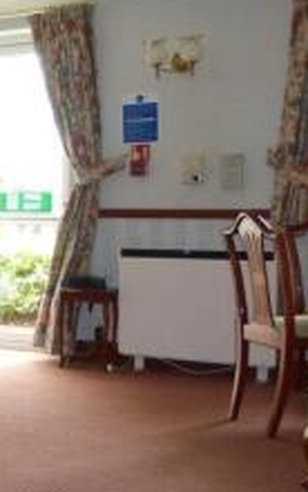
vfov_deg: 30.6
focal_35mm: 67
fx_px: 900
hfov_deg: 15.1
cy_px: 224
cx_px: -334
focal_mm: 4.3
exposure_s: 1/60
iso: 250
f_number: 3.3
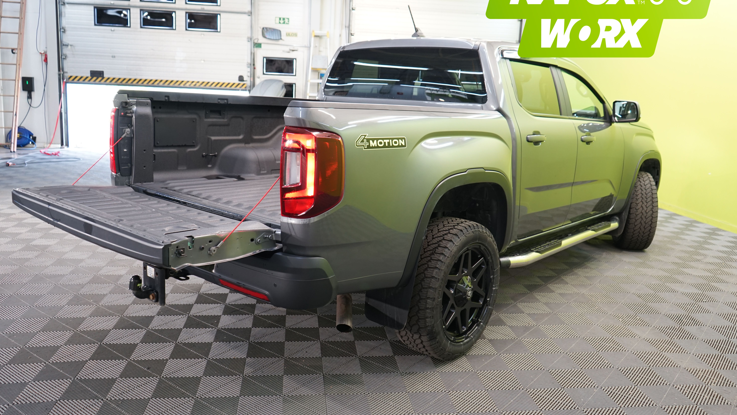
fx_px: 586
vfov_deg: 38.9
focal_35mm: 30
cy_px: 185
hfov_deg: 64.3
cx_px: 376
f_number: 4
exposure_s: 1/30
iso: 640
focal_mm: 28
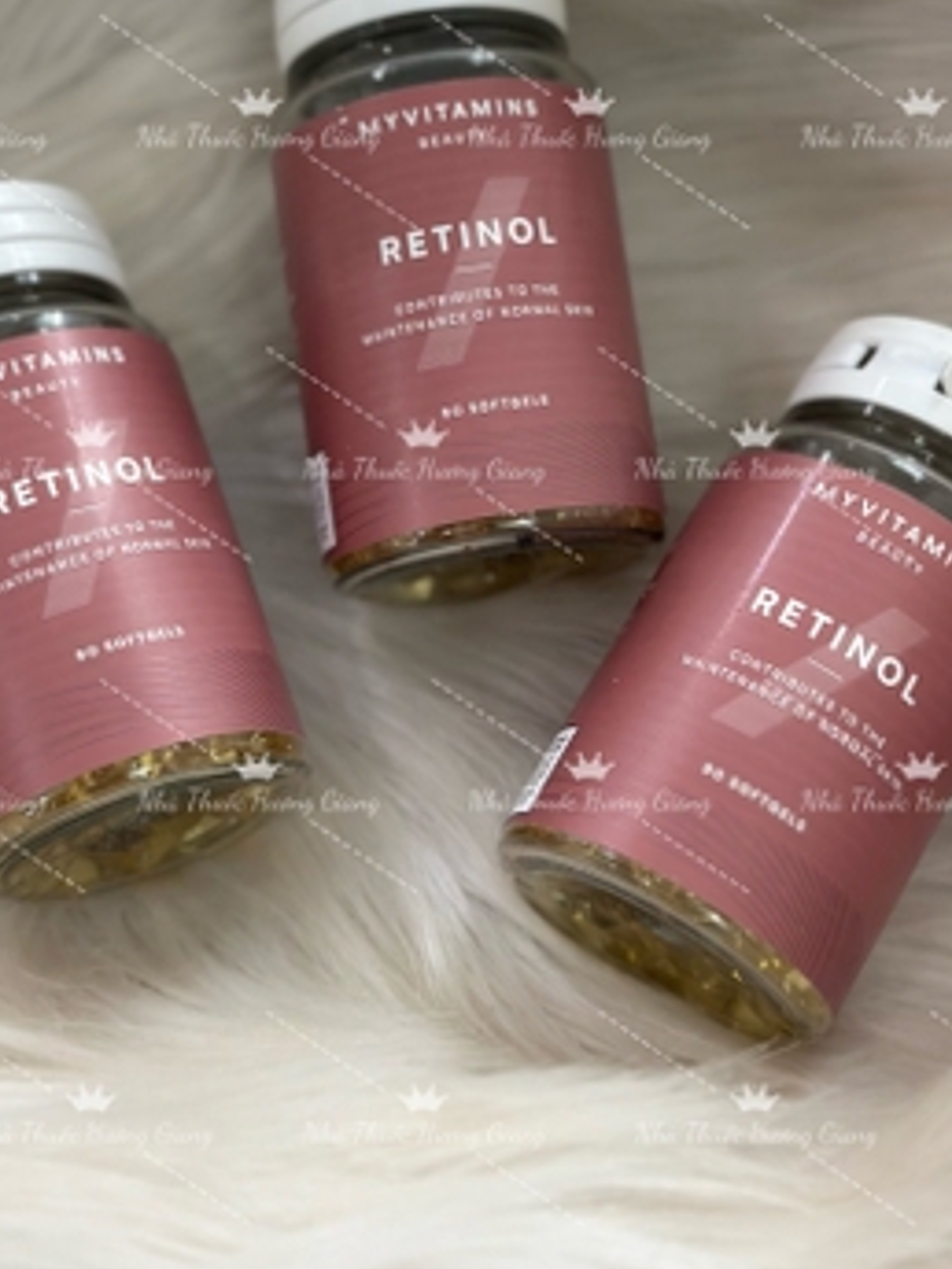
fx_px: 2457
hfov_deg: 21.9
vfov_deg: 28.8
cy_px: 454
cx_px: 424
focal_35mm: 67
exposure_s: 1/50
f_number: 1.78
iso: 250
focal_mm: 6.86
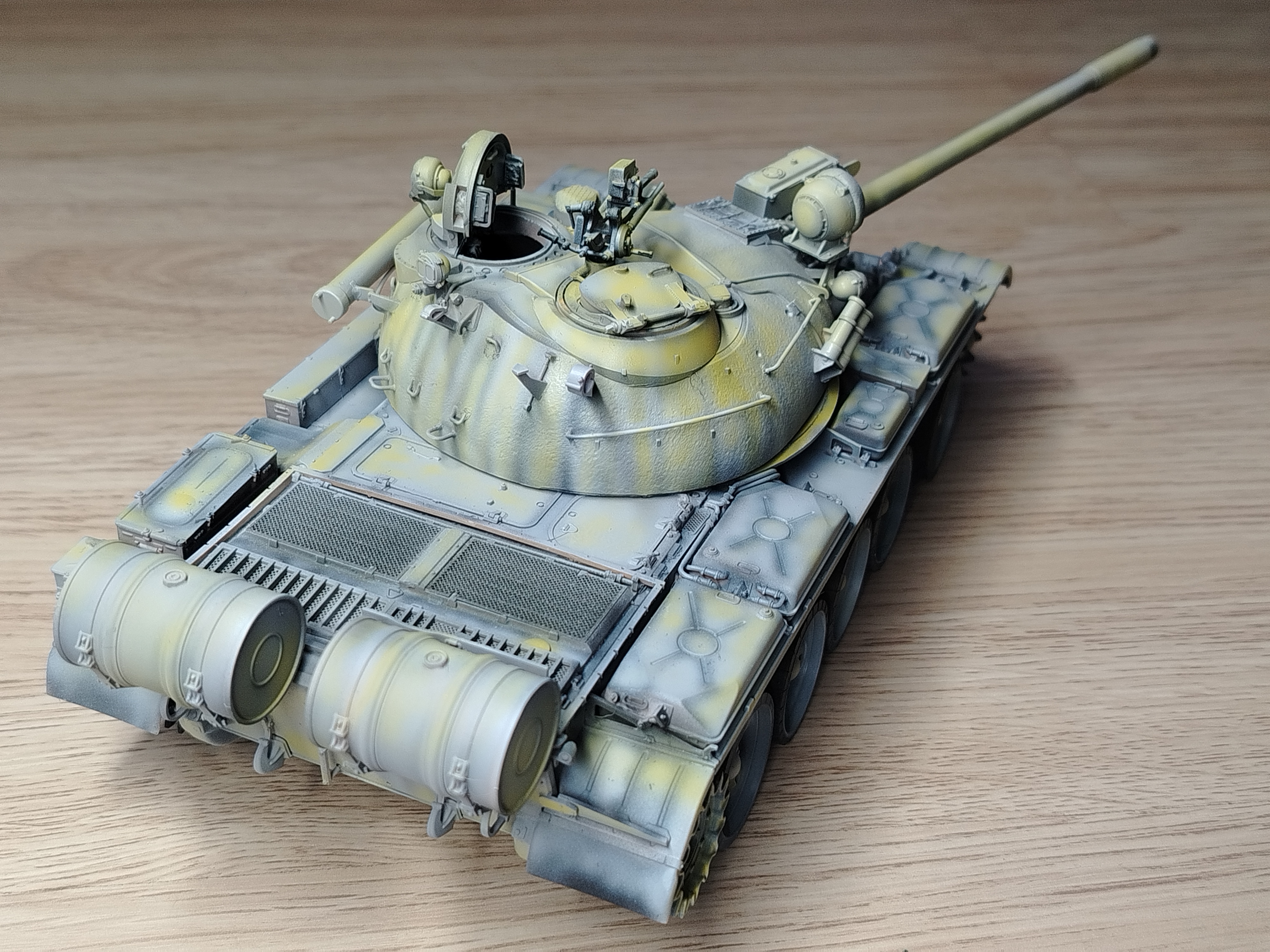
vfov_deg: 31.5
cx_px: 635
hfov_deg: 41.2
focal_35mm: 46
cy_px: 476
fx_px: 1688
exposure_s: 1/100
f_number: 1.75
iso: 278
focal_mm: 5.25
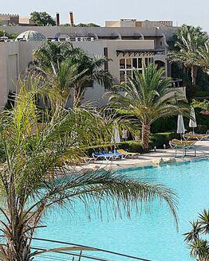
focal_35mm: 173
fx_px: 1339
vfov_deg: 11.1
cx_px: 296
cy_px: 208
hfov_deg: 8.7
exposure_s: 1/250
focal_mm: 62
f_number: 10
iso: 200
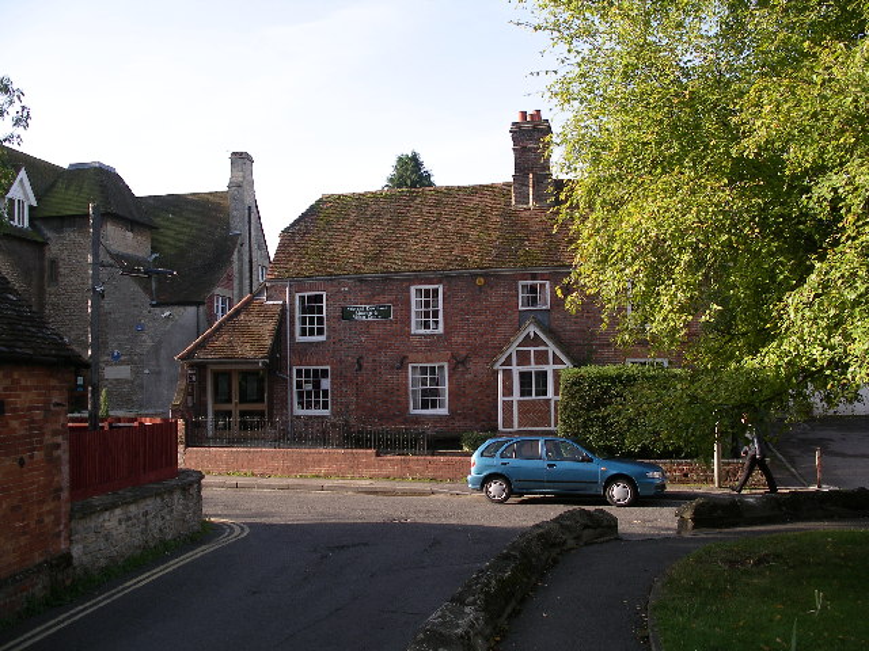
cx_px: 434
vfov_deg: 38.7
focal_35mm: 37
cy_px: 326
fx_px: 929
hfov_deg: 50.1
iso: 80
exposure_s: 1/160
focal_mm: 7.8
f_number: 3.5
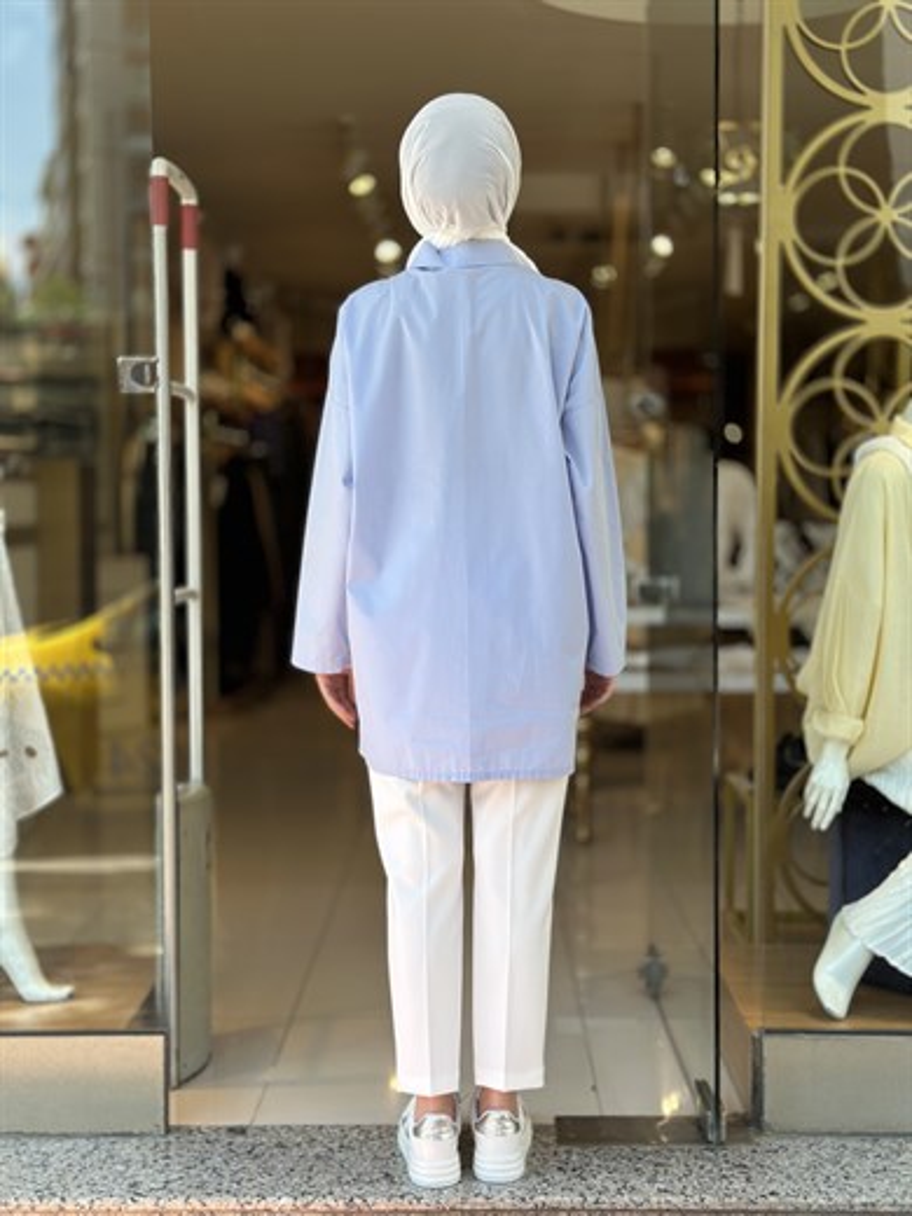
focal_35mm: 48
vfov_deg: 39.7
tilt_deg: -3.3
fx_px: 1686
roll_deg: -0.9
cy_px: 608
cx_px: 456
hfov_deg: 30.3
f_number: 1.78
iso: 80
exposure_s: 1/816
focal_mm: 6.86
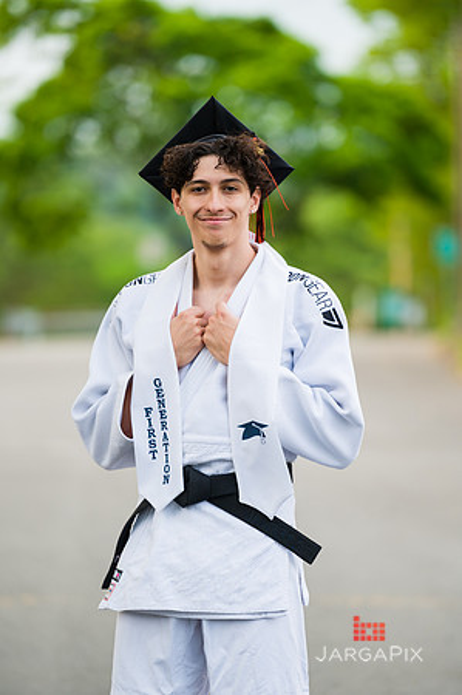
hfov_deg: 6.9
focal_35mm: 200
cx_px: 231
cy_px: 348
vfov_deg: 10.3
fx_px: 3859
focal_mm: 200
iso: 200
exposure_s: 1/800
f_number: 3.2
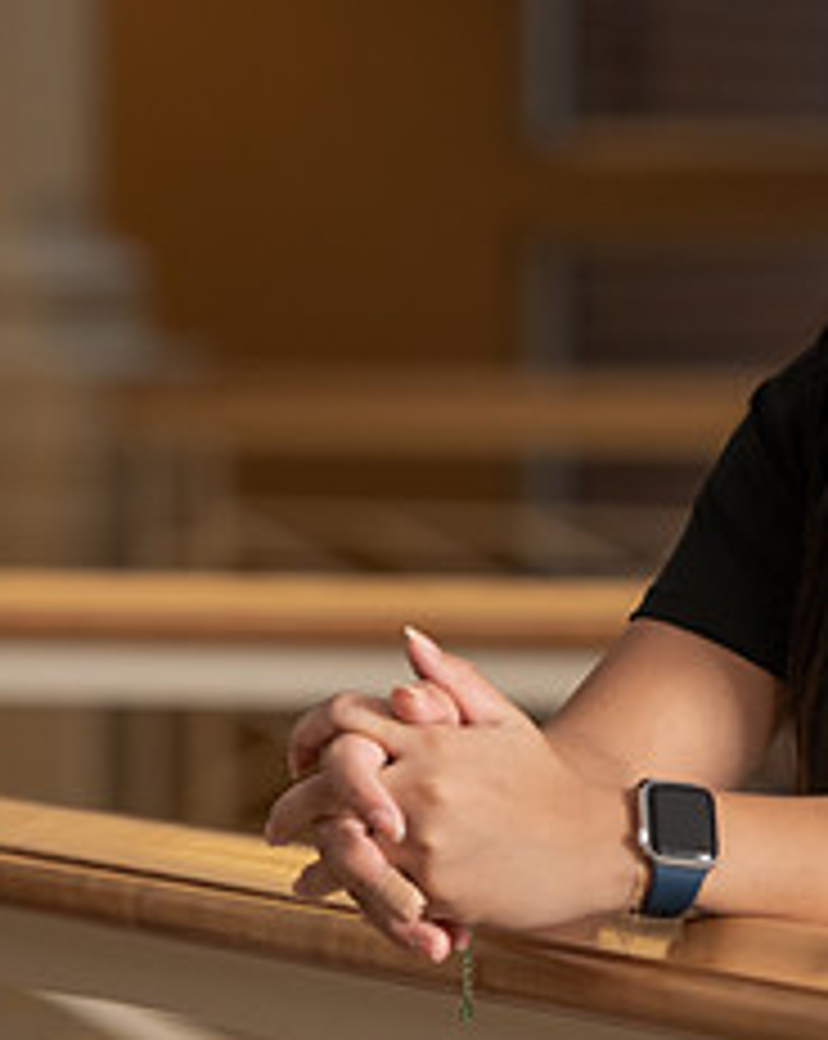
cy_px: 502
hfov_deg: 5.6
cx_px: 846
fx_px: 8415
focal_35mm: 274
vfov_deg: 7.1
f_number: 3.2
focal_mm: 116
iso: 800
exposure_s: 1/200
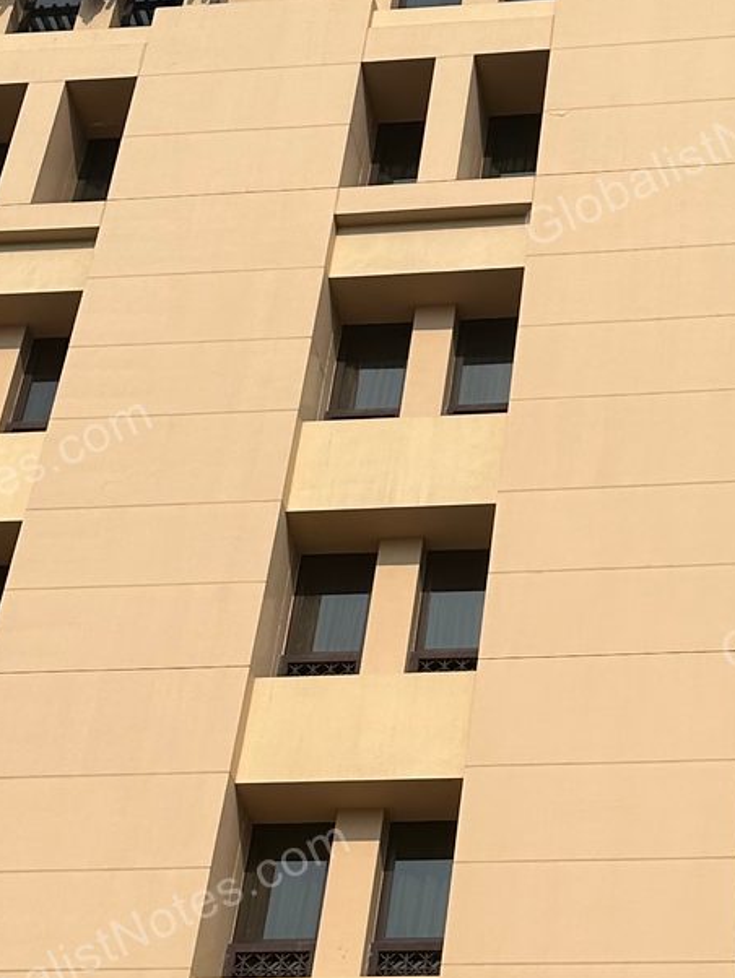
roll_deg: -5.4
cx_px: 589
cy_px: 734
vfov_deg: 22.8
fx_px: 2405
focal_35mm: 85
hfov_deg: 17.2
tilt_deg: +35.4
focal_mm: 6.86
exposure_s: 1/9709
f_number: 1.78
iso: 80
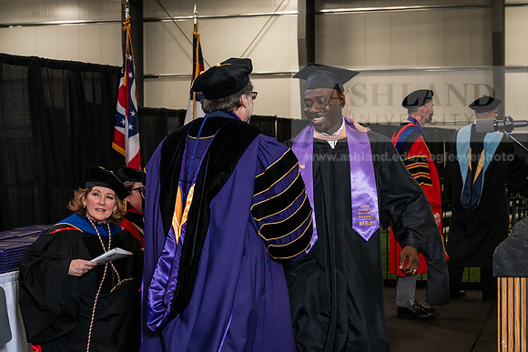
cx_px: 264
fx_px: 1027
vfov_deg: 19.5
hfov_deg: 28.8
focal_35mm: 70
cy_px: 176
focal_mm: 70
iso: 1250
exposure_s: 1/200
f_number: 8
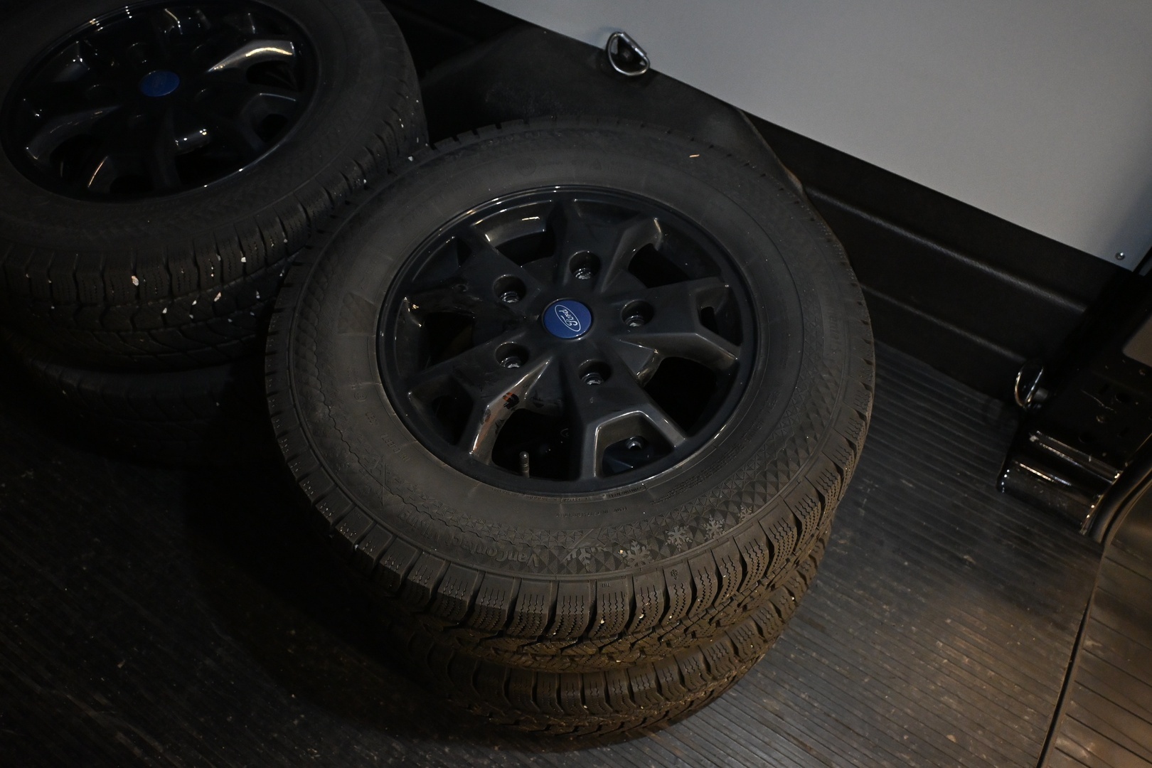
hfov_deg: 63.2
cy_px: 384
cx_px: 576
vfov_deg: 44.6
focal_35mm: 29
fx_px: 936
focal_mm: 19.5
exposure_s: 1/80
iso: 3200
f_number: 3.8
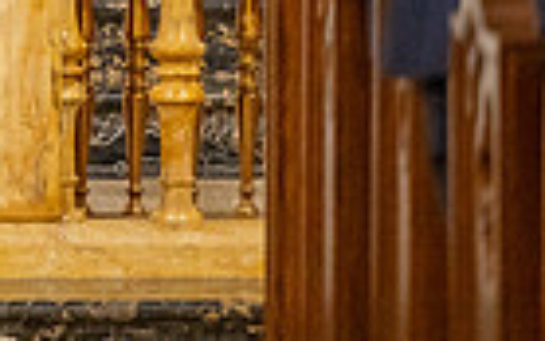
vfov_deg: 2.5
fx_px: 7890
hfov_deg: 3.9
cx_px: -518
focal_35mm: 531
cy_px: -229
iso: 2000
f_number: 2.8
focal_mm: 125
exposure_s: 1/200
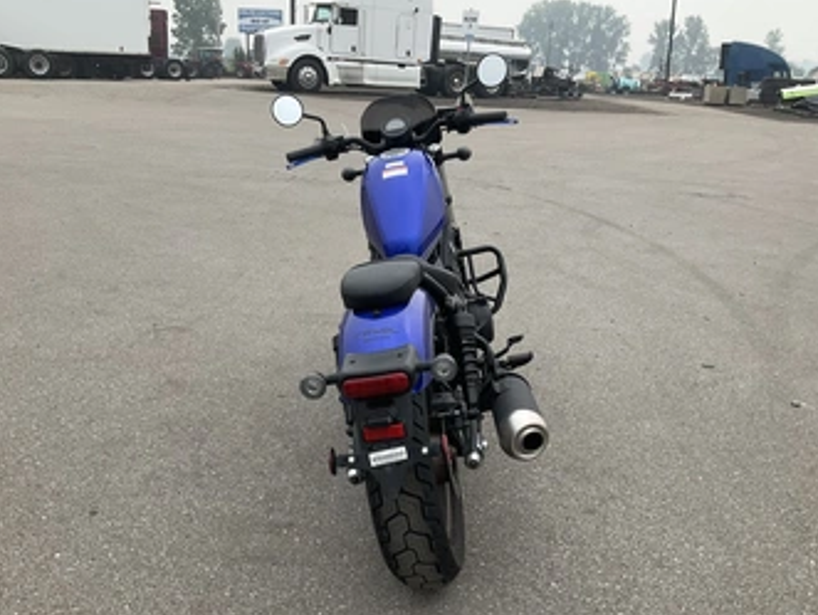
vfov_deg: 40.7
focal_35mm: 35
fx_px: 828
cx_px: 408
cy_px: 343
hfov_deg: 52.6
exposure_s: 1/1221
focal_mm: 3
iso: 25
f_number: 1.8
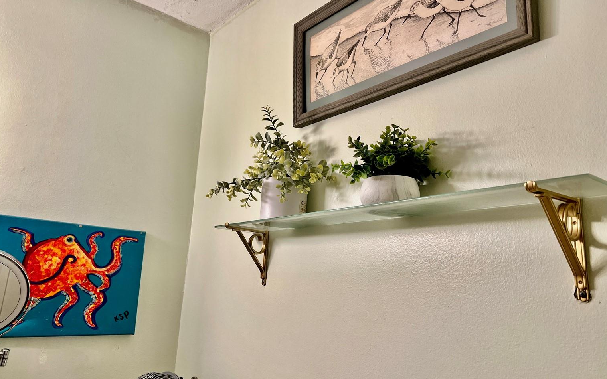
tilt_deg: +10.2
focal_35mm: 29
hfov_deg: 64.6
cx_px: 308
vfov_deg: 43.1
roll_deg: -3.7
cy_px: 192
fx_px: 480
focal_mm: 5.7
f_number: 1.5
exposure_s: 1/120
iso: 80
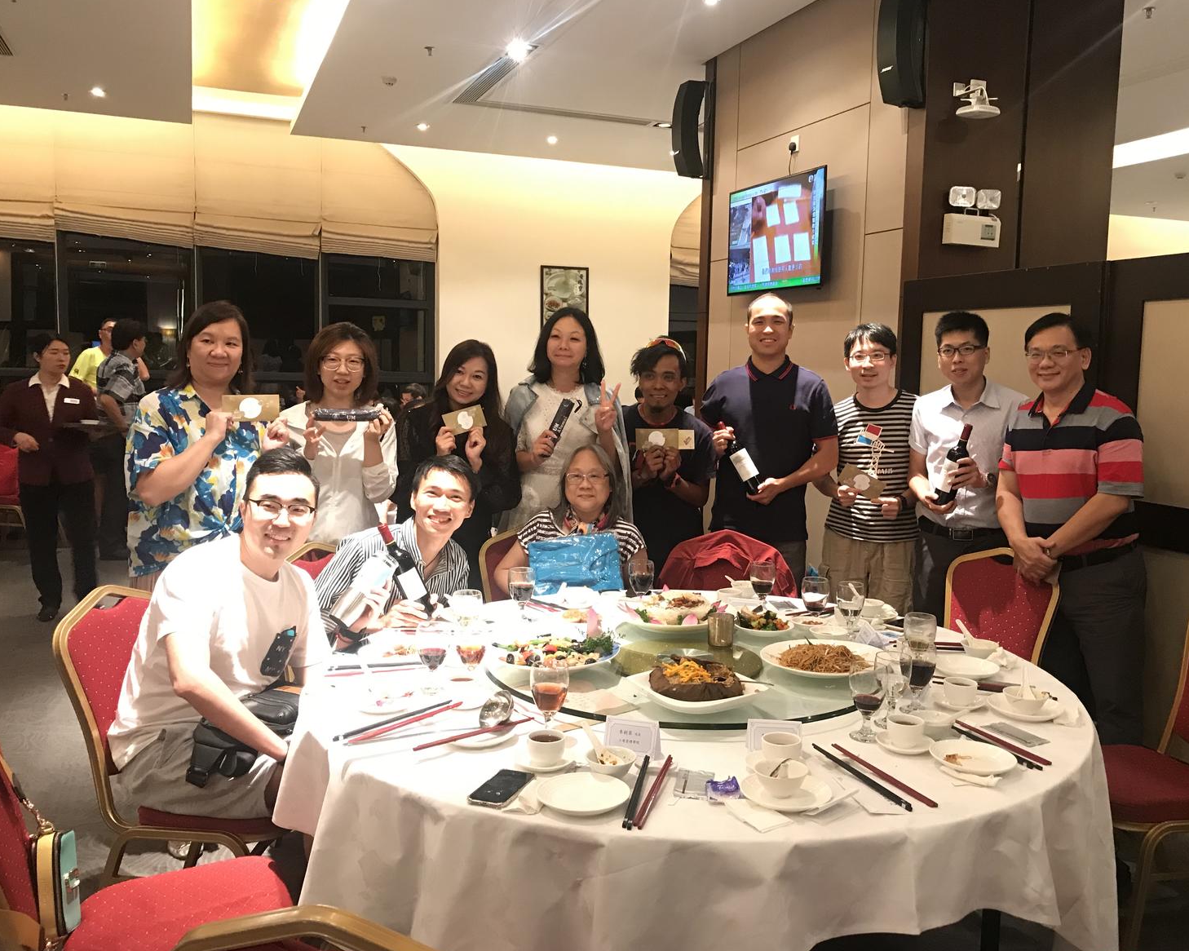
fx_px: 1056
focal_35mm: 30
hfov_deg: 58.7
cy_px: 468
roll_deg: -1.2
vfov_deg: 48.5
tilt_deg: -5.5
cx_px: 648
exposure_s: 1/11
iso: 100
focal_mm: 3.99
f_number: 1.8
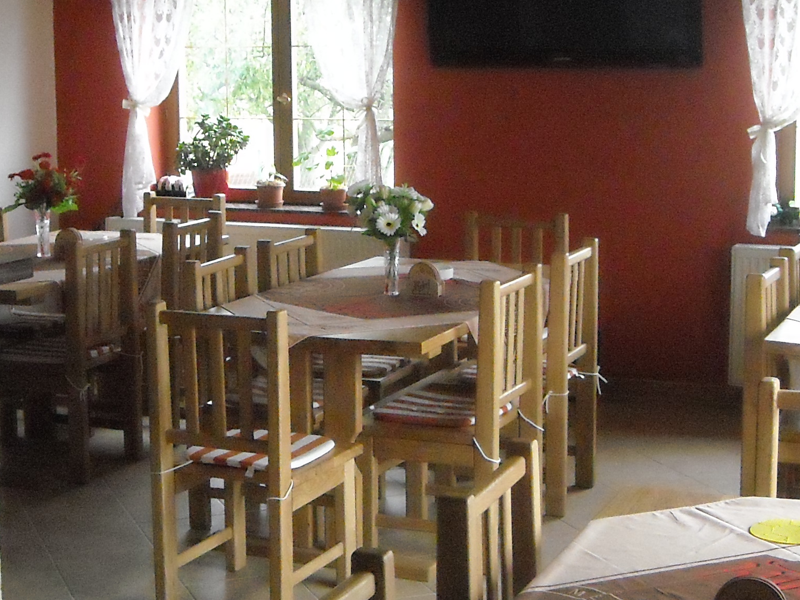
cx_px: 319
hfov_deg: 27.7
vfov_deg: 21.0
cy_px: 246
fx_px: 1618
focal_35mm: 70
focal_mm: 5.7
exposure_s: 1/129
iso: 800
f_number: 2.8
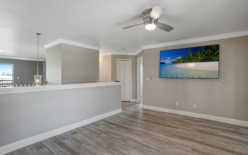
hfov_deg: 94.3
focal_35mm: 17
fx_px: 115
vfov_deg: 68.0
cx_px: 121
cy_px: 77
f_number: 8
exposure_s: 1/15
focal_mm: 16
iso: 400
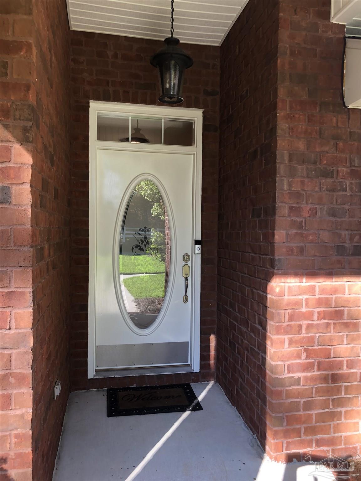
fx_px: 389
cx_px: 180
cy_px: 240
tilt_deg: +0.6
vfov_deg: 63.4
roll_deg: +0.6
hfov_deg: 49.7
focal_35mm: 28
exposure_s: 1/120
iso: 40
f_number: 1.8
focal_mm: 3.99
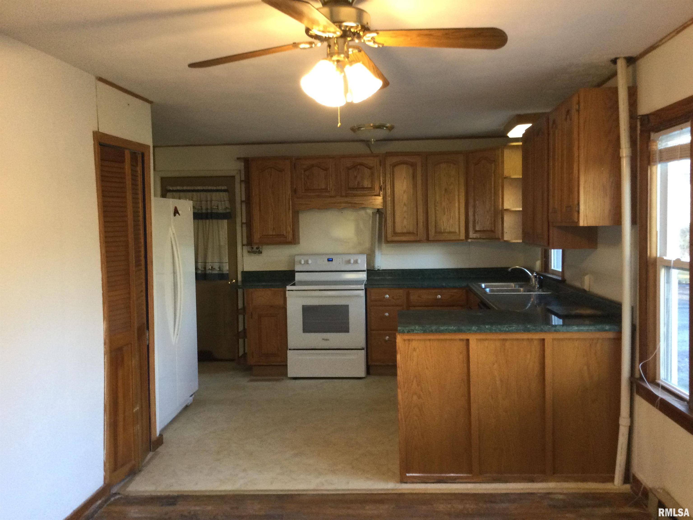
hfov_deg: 58.4
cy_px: 260
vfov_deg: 45.4
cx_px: 346
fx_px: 621
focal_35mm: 31
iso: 100
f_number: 2.4
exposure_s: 1/30
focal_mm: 3.3
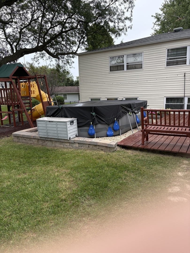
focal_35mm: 26
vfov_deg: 67.3
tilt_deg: -10.7
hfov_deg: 53.1
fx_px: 190
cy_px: 126
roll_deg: +1.6
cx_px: 95
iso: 80
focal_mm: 5.96
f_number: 1.6
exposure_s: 1/190
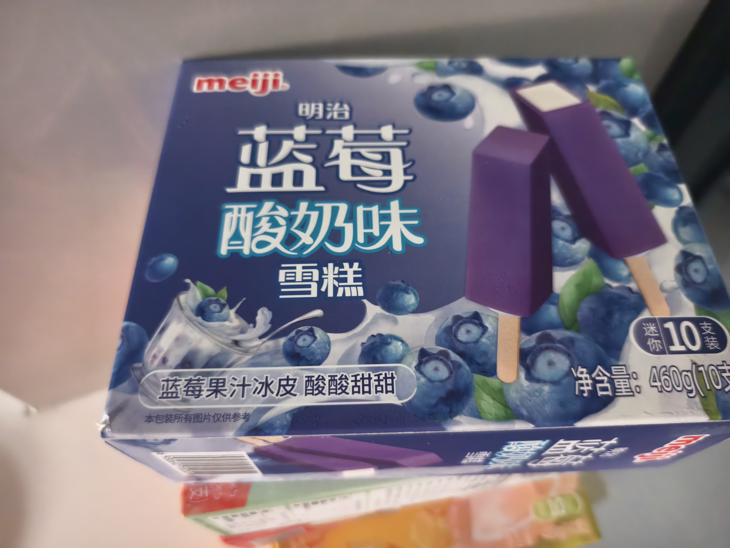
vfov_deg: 58.9
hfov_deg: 73.9
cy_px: 274
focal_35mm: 23
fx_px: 485
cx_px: 365
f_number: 1.57
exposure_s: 1/314
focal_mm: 5.6
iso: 4539
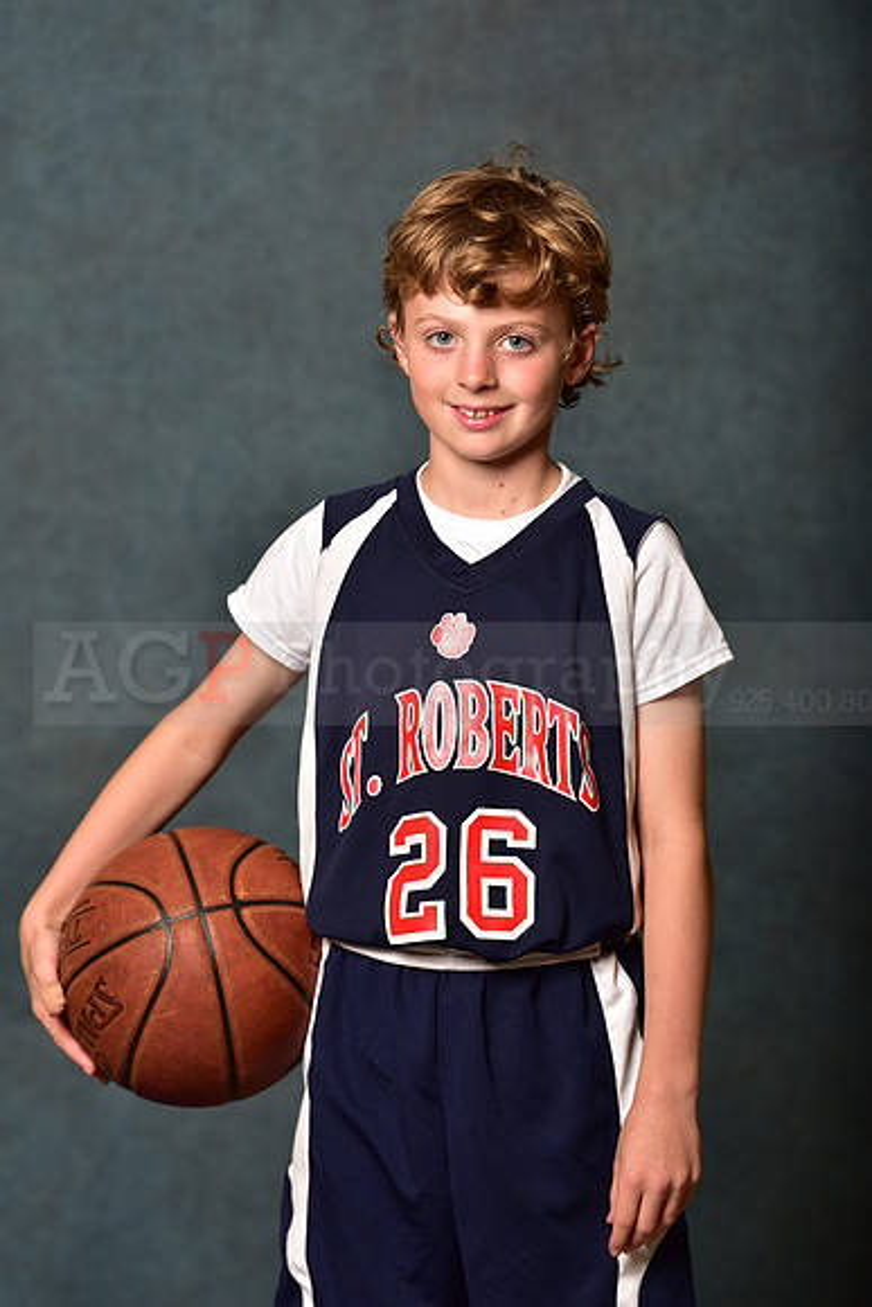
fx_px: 5265
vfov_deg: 14.2
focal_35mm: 145
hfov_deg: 9.5
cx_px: 436
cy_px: 654
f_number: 4.5
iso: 250
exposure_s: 1/250
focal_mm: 145
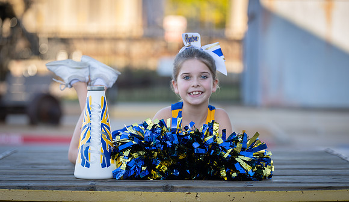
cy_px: 128
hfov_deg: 14.3
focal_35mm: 149
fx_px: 1393
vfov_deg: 8.3
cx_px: 179
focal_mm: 125
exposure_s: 1/400
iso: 125
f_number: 2.8
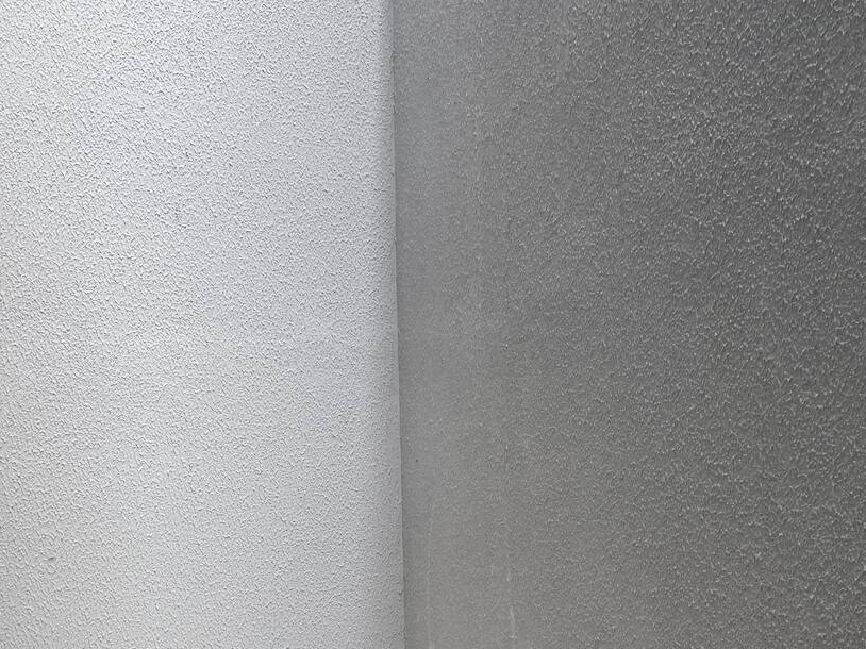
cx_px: 365
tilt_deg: -5.1
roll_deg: +1.1
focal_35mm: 46
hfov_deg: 41.1
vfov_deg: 30.5
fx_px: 1150
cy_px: 543
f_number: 1.6
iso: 32
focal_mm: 4.2
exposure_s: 1/520
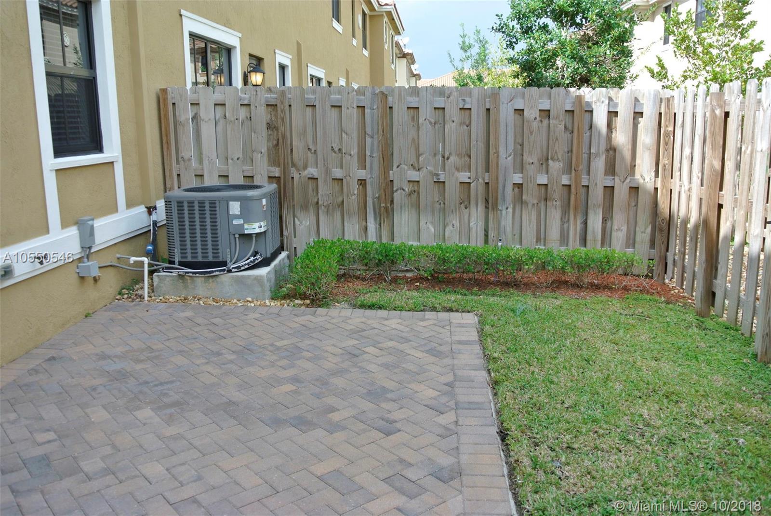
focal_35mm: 30
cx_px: 386
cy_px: 258
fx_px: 643
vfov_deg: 43.7
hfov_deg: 61.9
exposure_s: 1/320
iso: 100
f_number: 4.5
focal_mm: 11.4
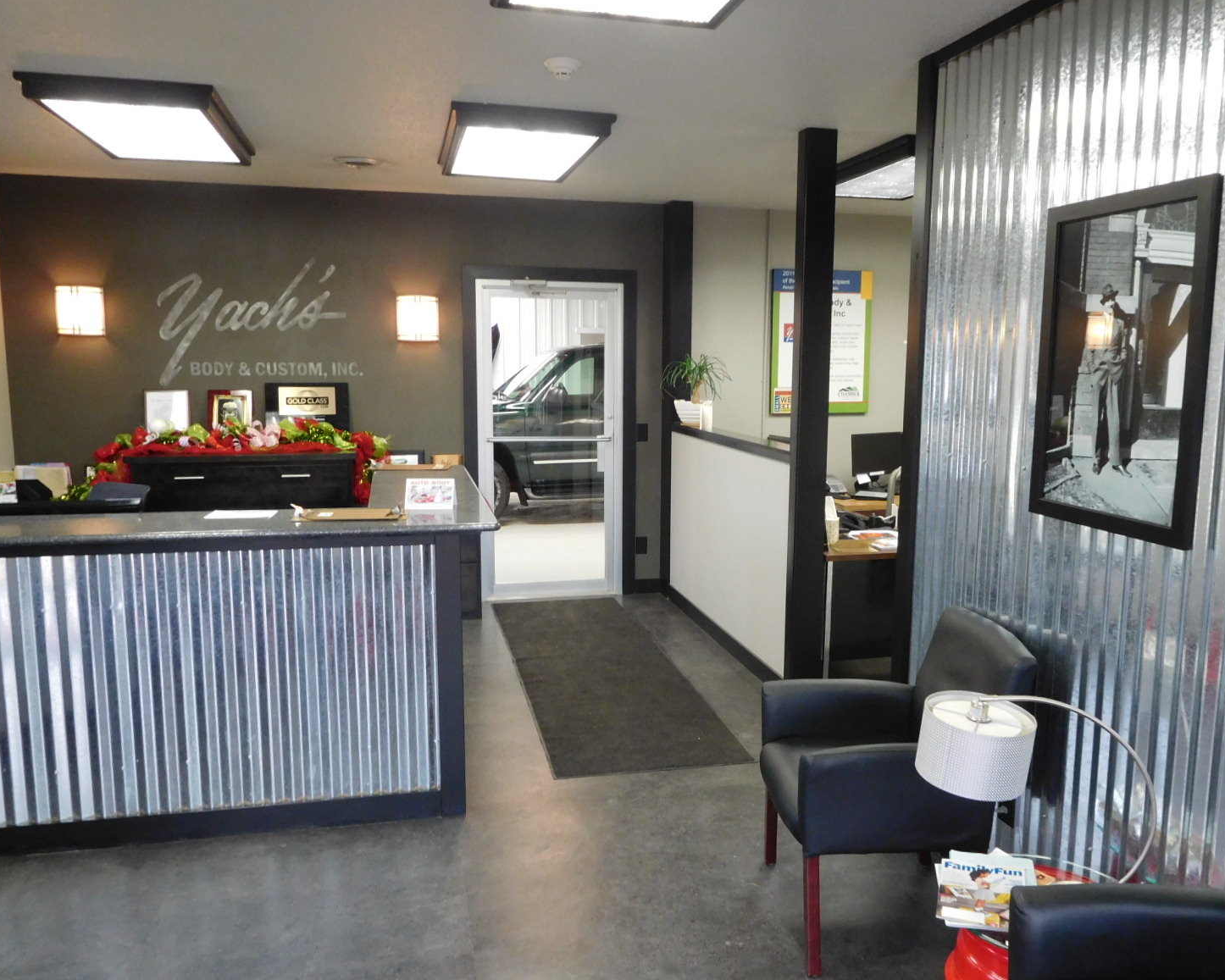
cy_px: 506
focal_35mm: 27
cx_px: 659
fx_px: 979
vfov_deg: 53.2
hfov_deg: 64.0
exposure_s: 1/30
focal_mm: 4.5
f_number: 3.4
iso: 320
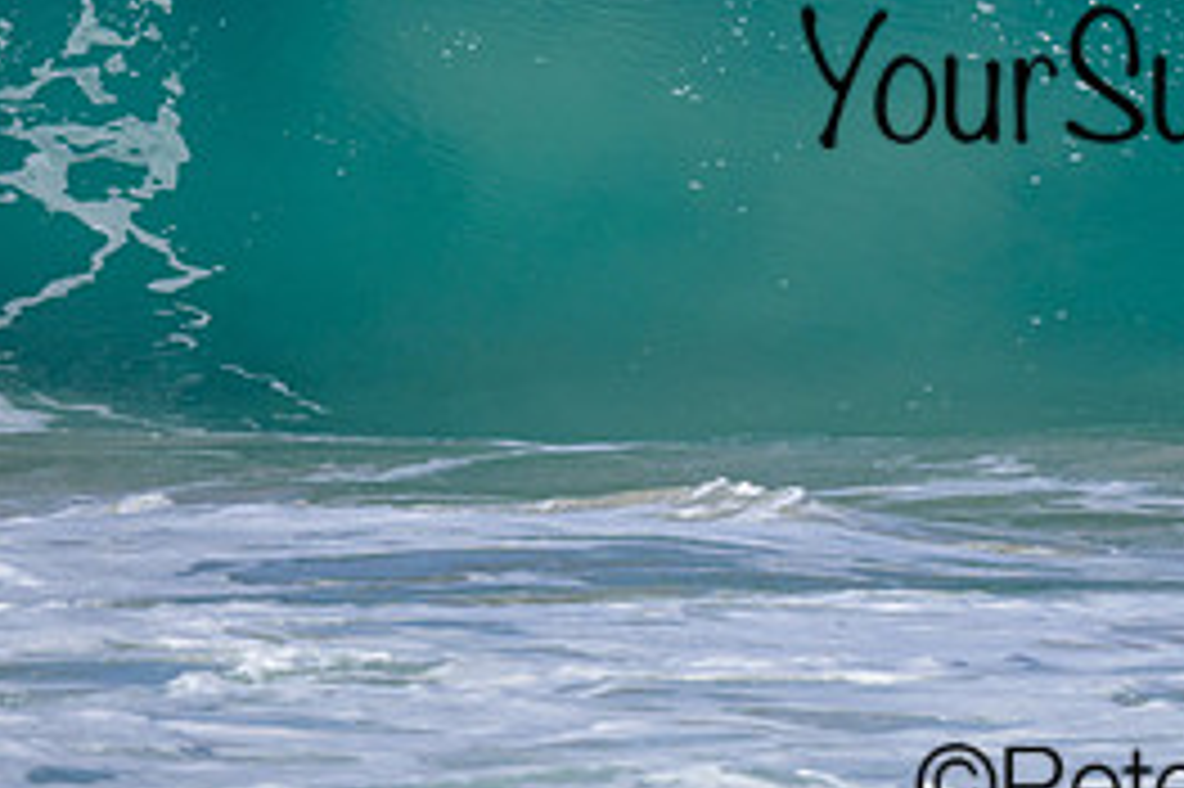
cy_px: -82
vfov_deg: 0.6
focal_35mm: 2425
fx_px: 79703
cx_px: 1222
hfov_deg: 0.9
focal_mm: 800
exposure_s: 1/2000
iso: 360
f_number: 6.3
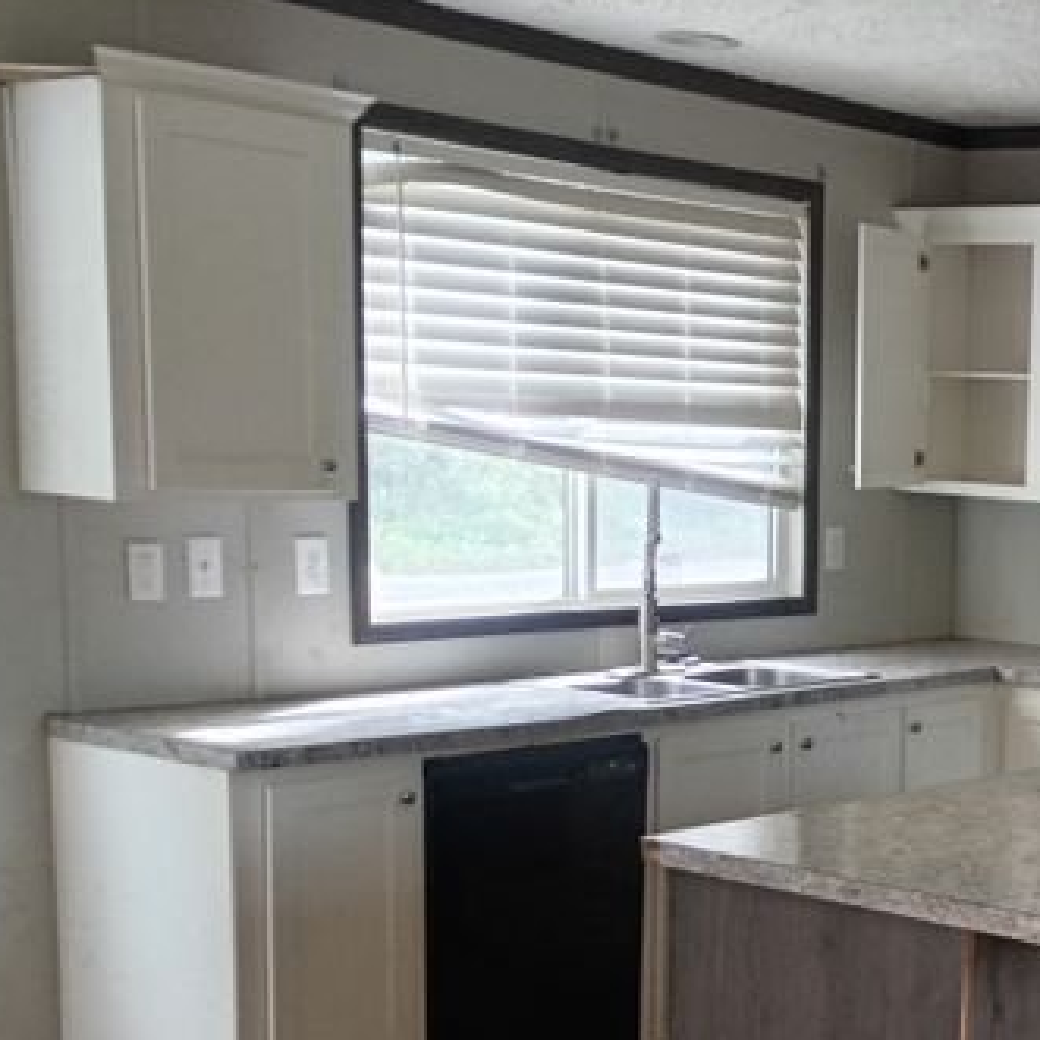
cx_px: 1062
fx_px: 2107
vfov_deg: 27.3
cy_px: 804
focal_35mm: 62
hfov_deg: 26.1
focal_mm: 4.27
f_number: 1.8
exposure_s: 1/60
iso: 328
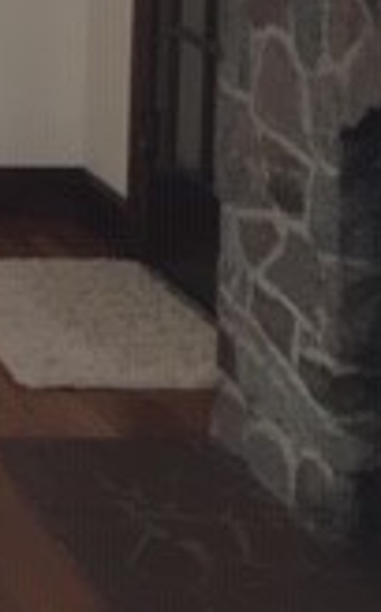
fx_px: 2001
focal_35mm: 120
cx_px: -624
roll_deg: -0.8
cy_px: -97
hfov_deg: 9.4
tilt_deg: -4.9
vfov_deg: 16.8
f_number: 2.2
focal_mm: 4.15
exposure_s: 1/30
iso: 64
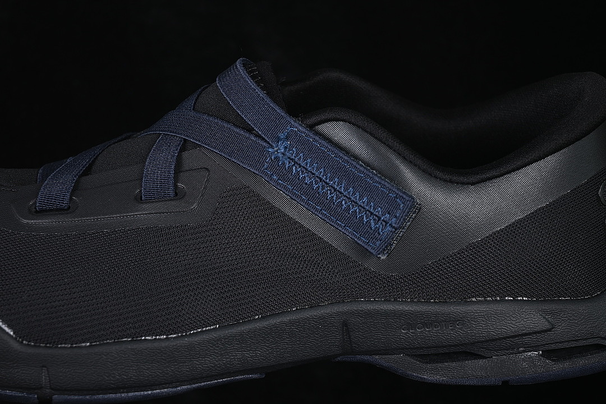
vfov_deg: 18.2
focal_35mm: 75
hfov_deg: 27.0
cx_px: 303
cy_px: 202
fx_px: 1262
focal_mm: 50
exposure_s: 1/60
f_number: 6.3
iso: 160
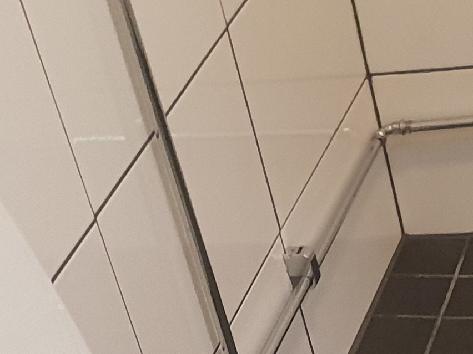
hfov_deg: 15.9
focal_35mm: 123
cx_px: 374
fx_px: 1681
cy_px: 642
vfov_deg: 11.2
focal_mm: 4.3
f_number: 2.4
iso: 320
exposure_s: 1/25
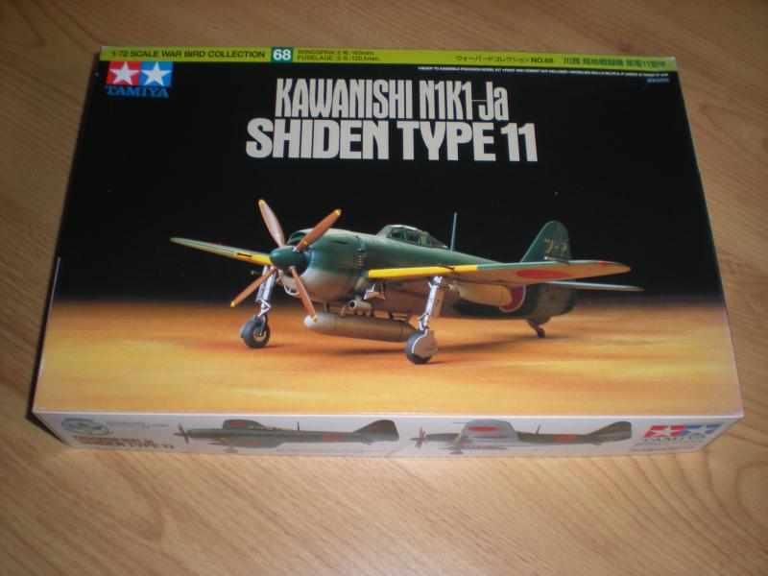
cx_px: 384
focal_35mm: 38
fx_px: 843
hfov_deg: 49.0
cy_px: 288
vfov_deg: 37.7
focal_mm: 6.3
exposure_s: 1/30
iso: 64
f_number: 3.1
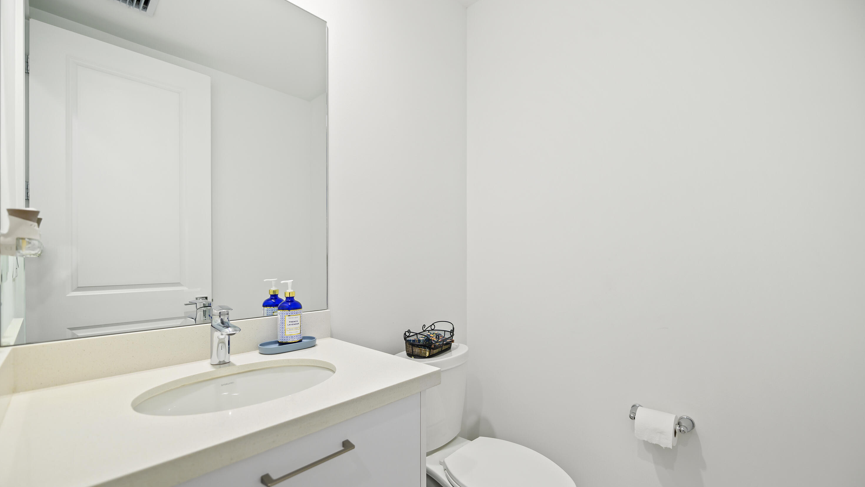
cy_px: 266
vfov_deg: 70.4
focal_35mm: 15
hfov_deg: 103.0
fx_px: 344
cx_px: 442
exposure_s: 1/13
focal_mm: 14
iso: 180
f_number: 2.8
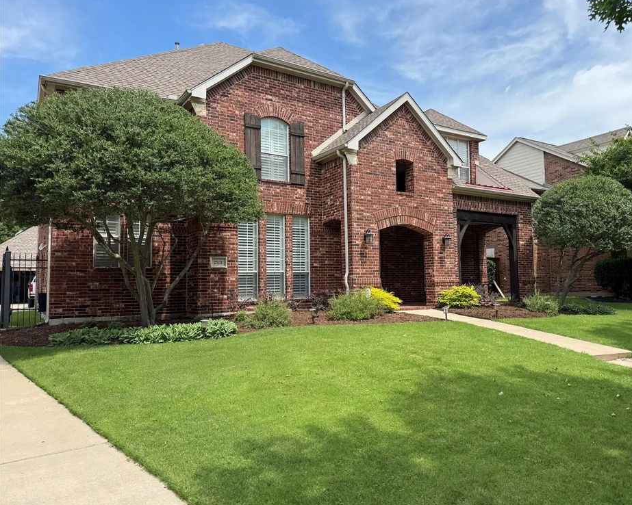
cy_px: 245
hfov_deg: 65.9
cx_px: 350
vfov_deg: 54.9
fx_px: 486
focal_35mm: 26
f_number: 1.78
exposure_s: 1/2506
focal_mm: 6.76
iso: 80
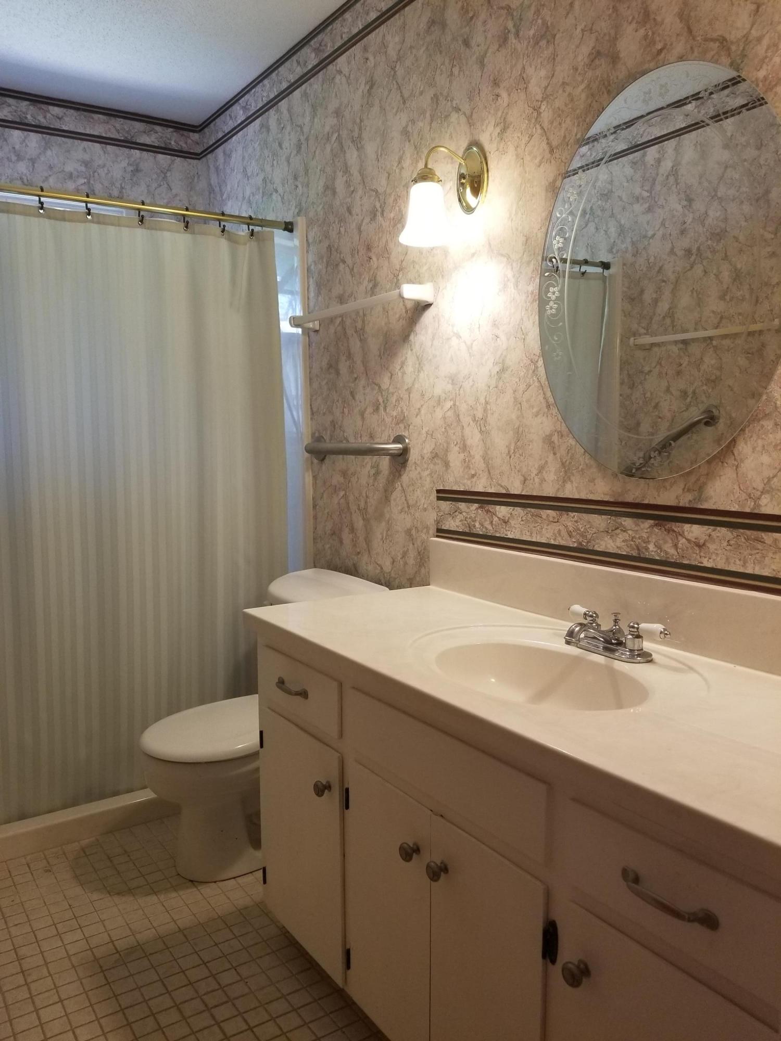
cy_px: 520
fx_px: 782
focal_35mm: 26
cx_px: 390
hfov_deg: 53.1
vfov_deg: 67.3
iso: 125
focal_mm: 4.3
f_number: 1.7
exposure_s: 1/60
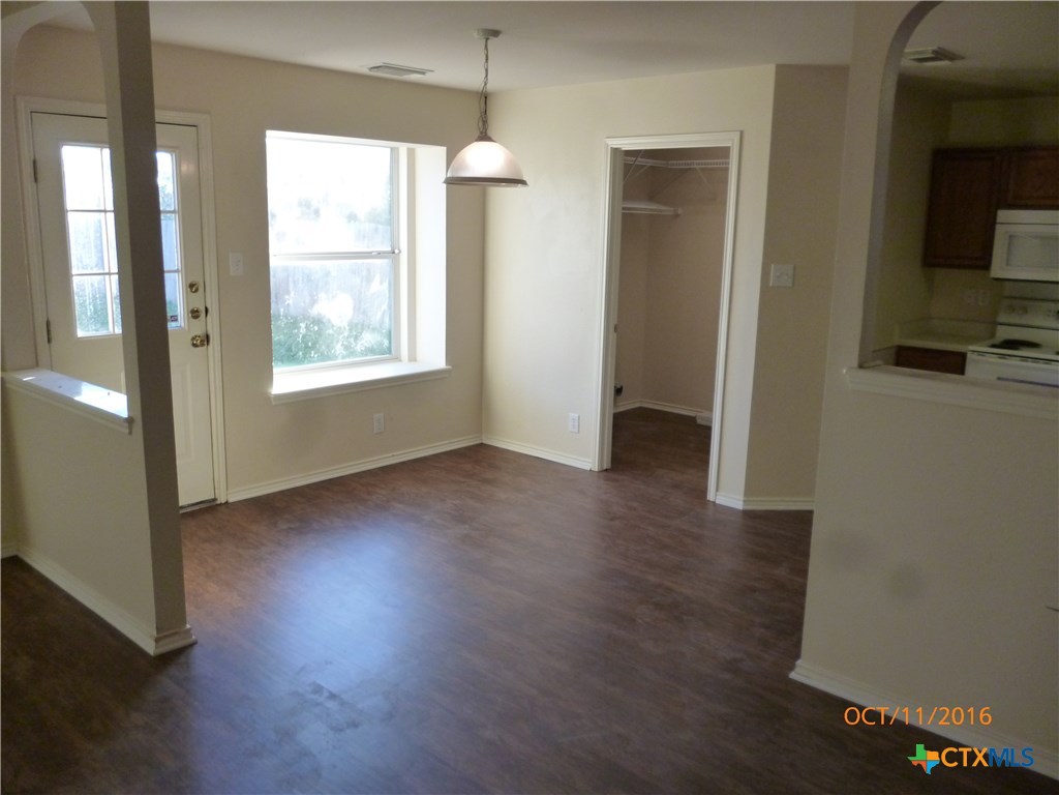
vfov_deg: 49.7
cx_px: 530
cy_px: 398
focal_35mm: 28
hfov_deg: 63.4
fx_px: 857
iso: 250
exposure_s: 1/60
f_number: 3.1
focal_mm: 5
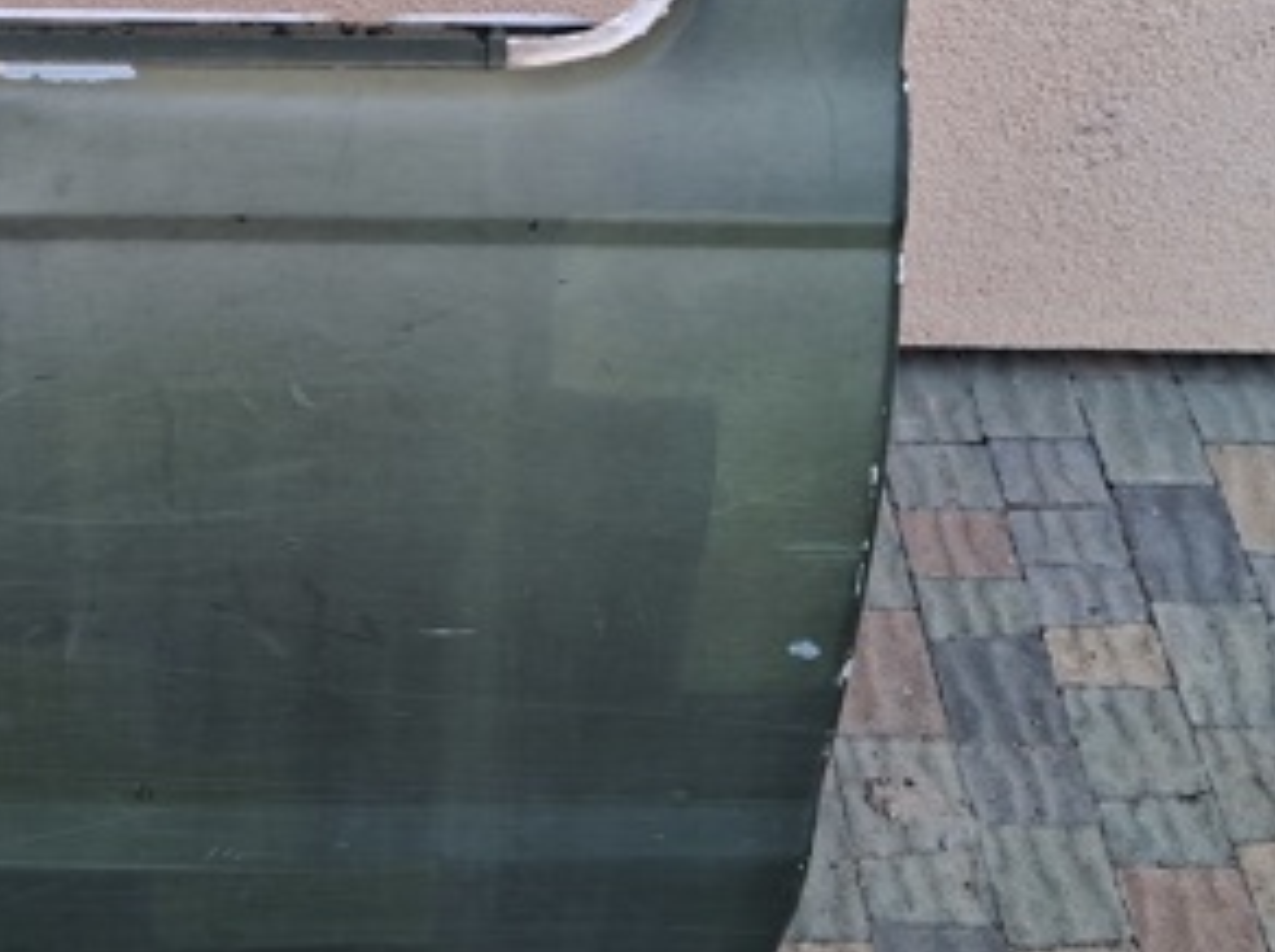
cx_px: 245
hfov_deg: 32.8
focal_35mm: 57
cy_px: 7
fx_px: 2096
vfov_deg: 24.5
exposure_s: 1/60
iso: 32
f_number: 1.8
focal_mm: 3.98
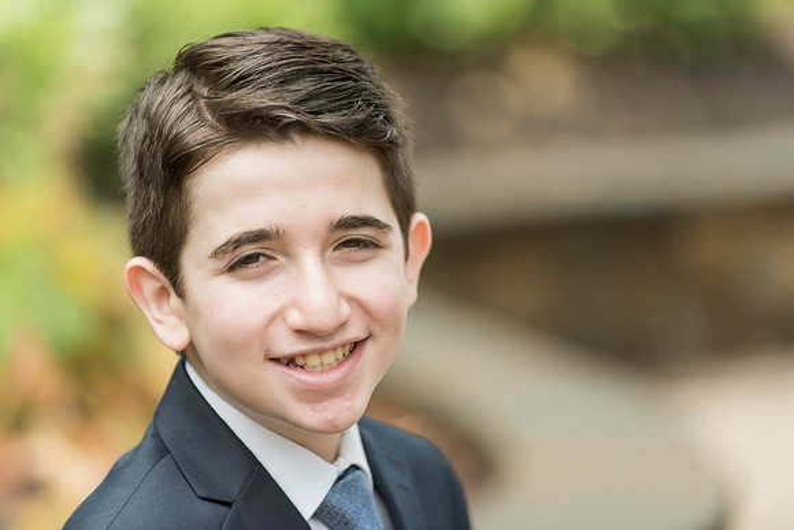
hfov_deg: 10.3
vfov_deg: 6.9
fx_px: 4412
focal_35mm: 200
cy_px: 265
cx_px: 397
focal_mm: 200
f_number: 3.5
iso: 400
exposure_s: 1/640
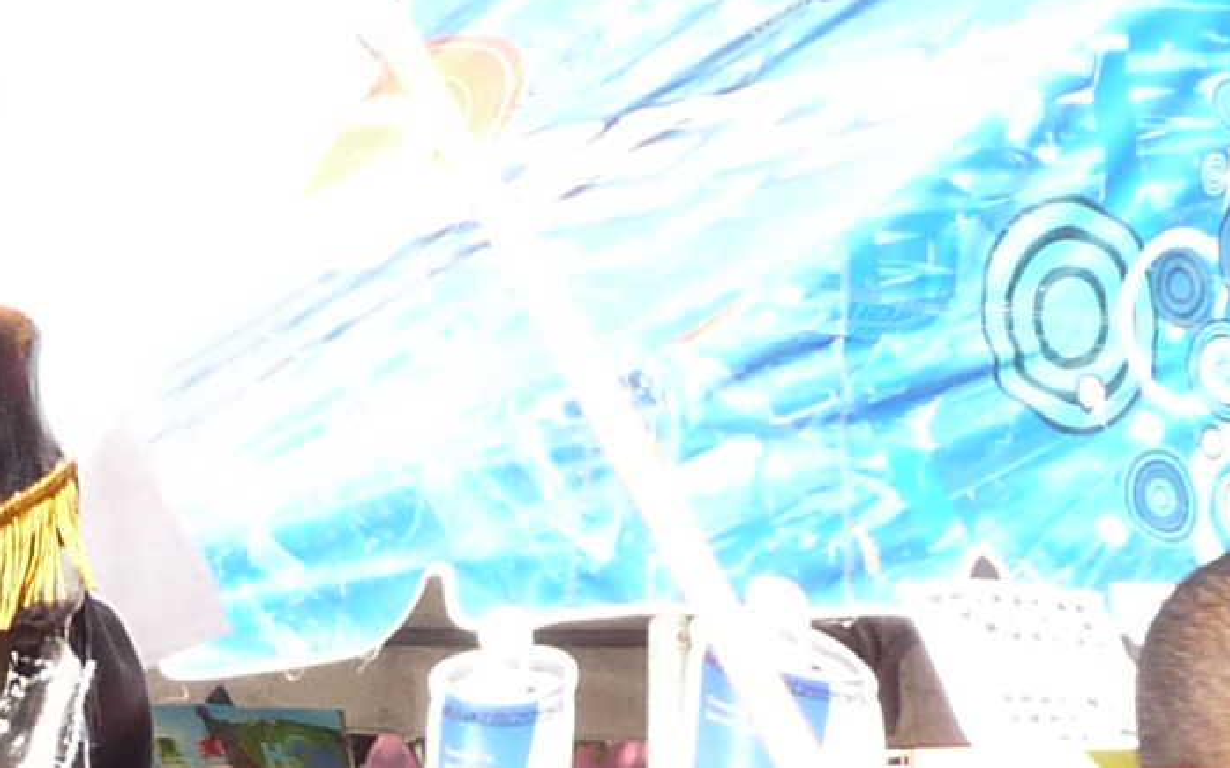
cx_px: 332
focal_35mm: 148
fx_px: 4959
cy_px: 1178
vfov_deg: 8.6
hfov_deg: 14.1
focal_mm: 4.8
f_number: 4
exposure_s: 1/250
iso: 160
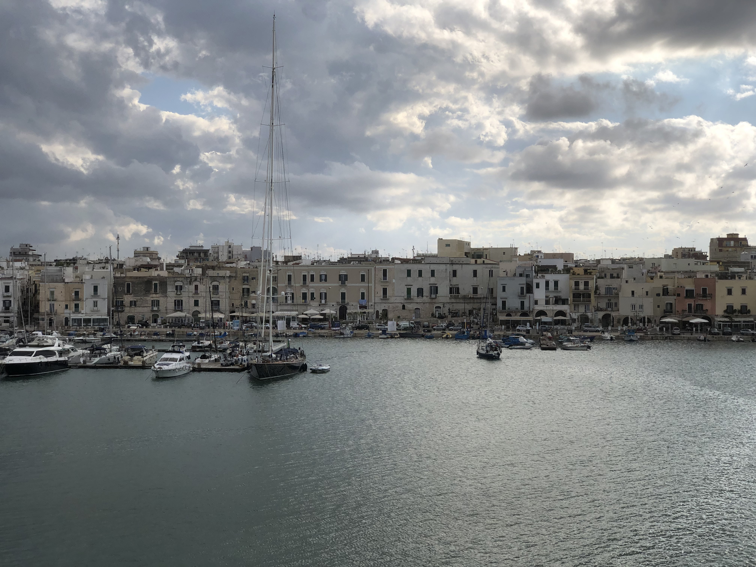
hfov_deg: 36.8
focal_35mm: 52
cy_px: 284
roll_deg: +0.9
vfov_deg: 28.0
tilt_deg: +0.1
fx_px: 1136
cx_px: 378
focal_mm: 6
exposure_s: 1/2558
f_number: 2.4
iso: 16
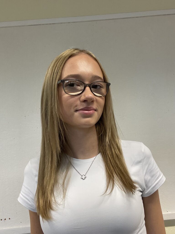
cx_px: 88
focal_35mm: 30
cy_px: 117
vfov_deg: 60.0
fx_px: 202
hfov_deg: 46.8
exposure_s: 1/50
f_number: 2.2
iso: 200
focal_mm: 2.71
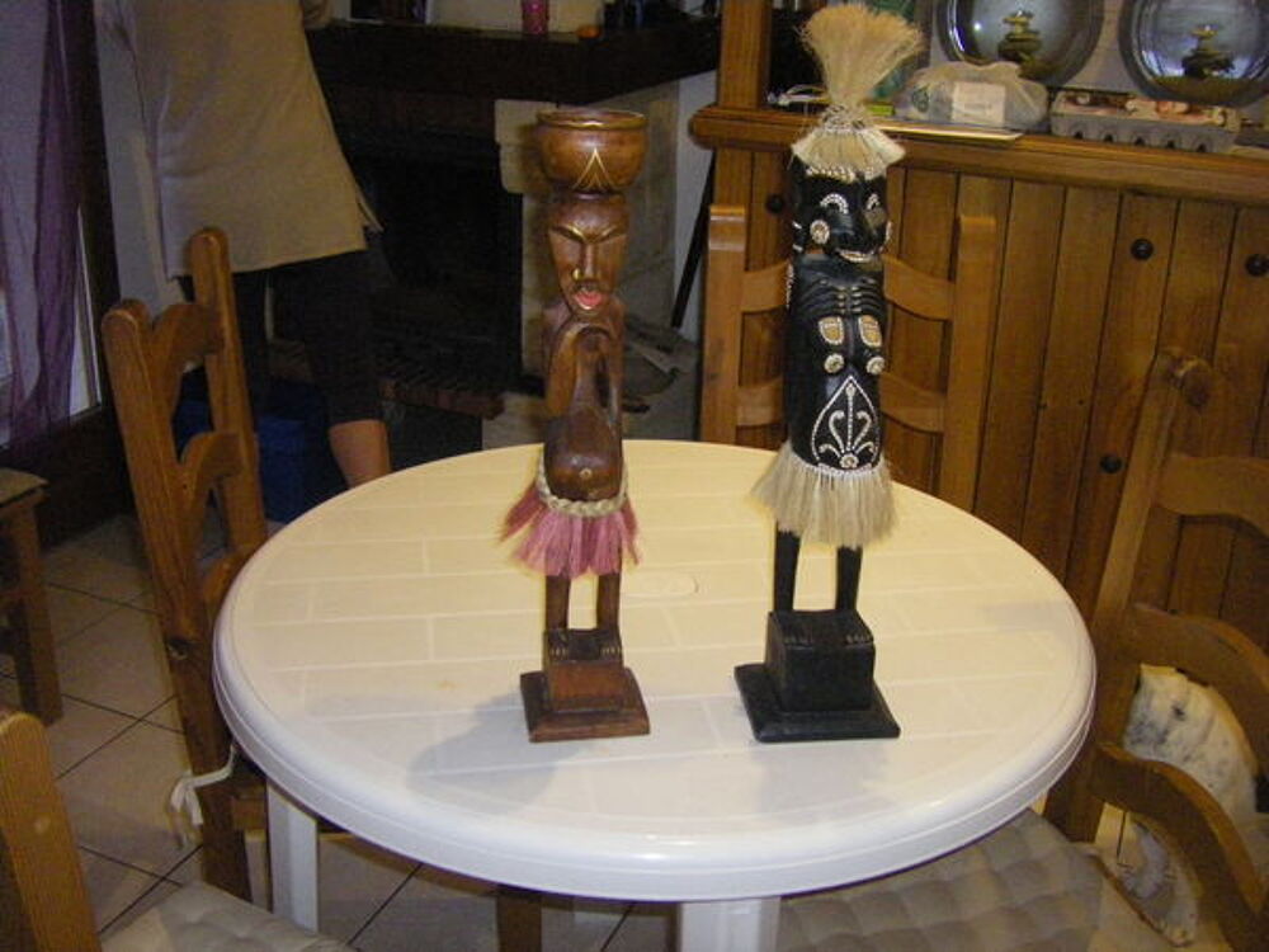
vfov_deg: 37.7
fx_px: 1393
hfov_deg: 49.0
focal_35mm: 38
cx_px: 634
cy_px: 476
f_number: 3.5
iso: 800
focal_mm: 6.3
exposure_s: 1/50
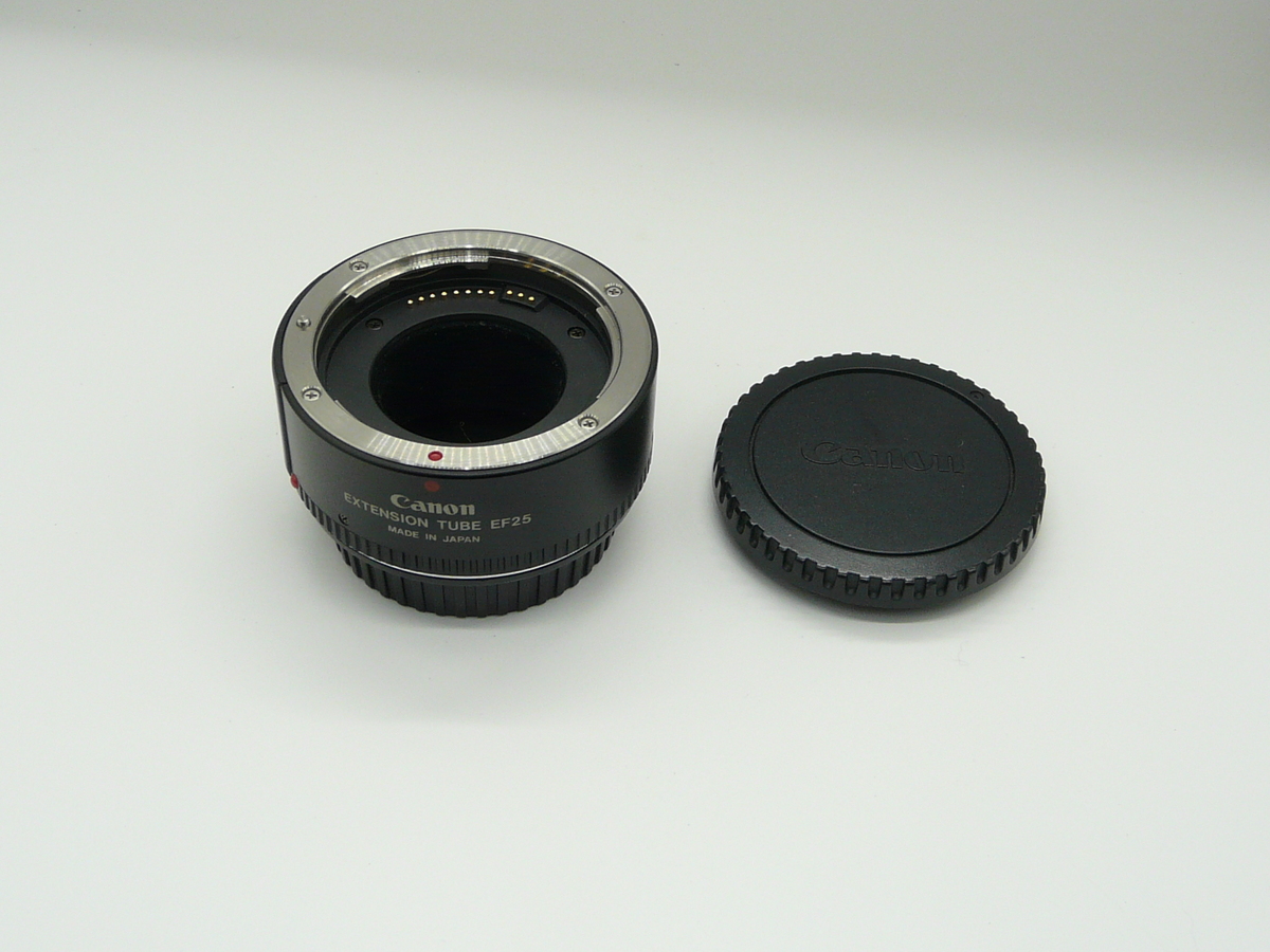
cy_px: 476
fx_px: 1651
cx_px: 635
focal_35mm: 45
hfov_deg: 42.1
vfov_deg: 32.2
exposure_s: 1/100
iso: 100
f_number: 3.2
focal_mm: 4.6
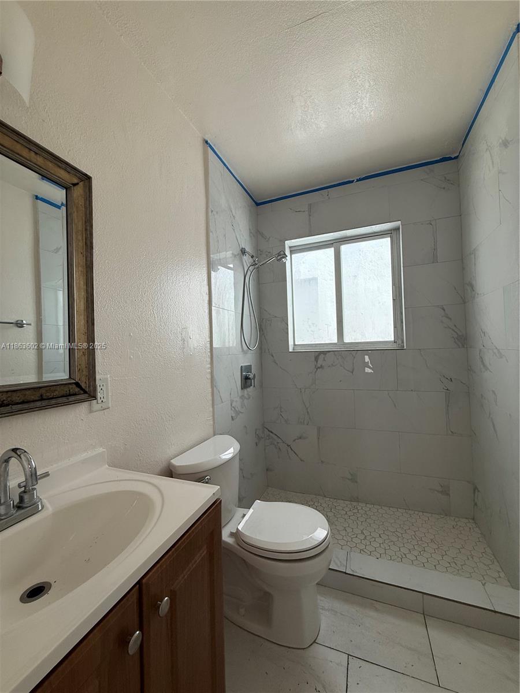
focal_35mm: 14
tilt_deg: +0.9
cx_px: 260
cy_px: 346
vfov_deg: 102.1
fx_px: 280
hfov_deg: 85.7
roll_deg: +1.5
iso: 64
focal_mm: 2.22
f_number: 2.2
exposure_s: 1/251
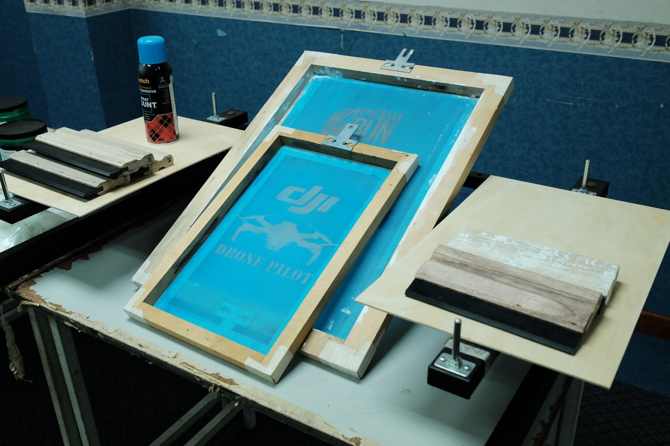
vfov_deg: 37.9
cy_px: 223
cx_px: 335
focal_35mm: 35
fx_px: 651
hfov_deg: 54.4
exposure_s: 1/125
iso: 1250
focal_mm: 23
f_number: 4.5
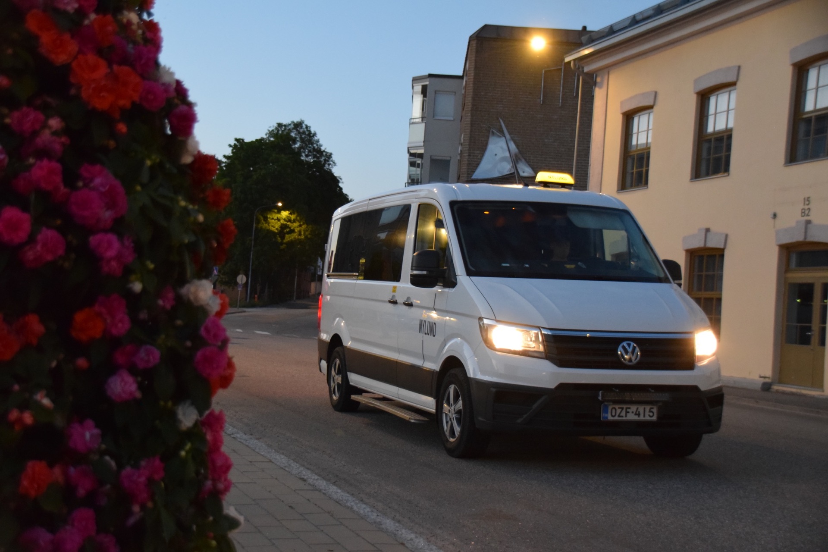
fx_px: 1104
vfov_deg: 28.1
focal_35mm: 48
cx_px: 414
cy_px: 276
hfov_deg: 41.1
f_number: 4.2
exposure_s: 1/60
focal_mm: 32
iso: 3200
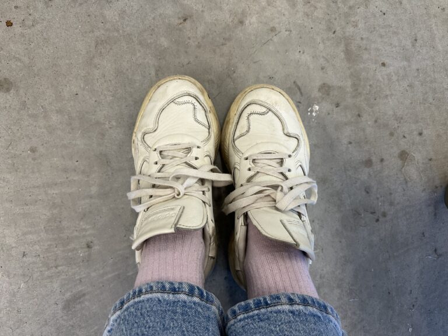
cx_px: 224
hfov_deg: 71.6
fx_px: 311
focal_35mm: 24
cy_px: 168
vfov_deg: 56.8
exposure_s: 1/60
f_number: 1.78
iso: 160
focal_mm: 6.86
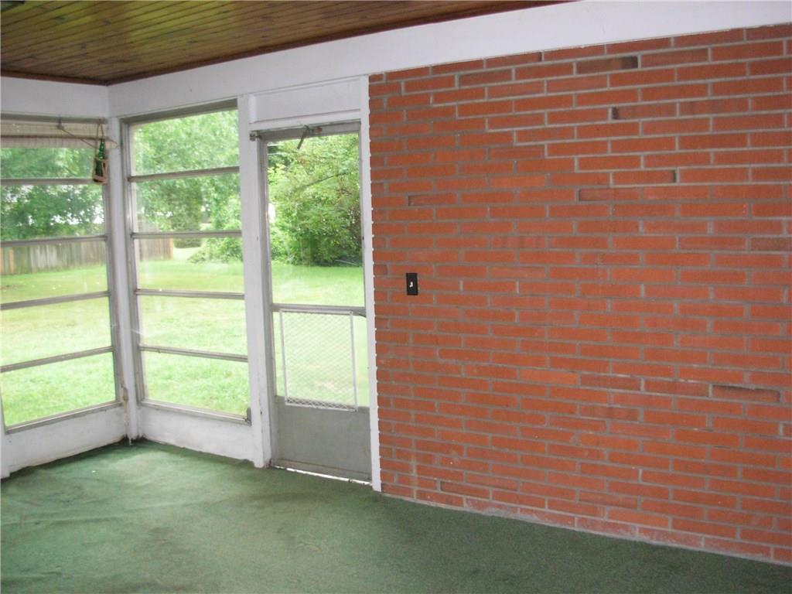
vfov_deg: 37.7
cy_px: 297
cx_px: 396
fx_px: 869
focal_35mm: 38
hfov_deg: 49.0
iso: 400
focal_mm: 6.3
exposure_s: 1/114
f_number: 2.9
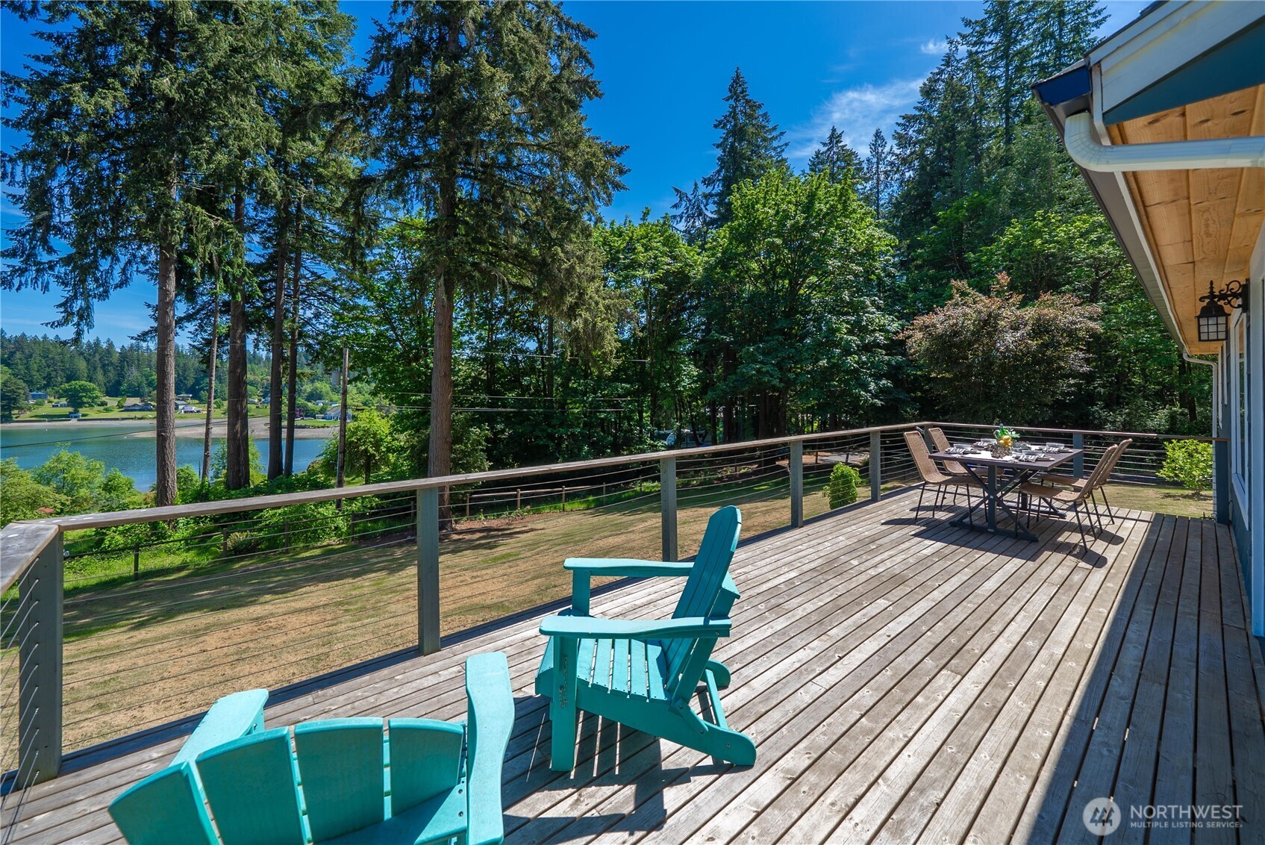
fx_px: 457
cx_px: 632
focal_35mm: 13
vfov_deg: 85.5
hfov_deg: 108.3
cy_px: 422
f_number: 7.1
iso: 80
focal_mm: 13
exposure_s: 1/100
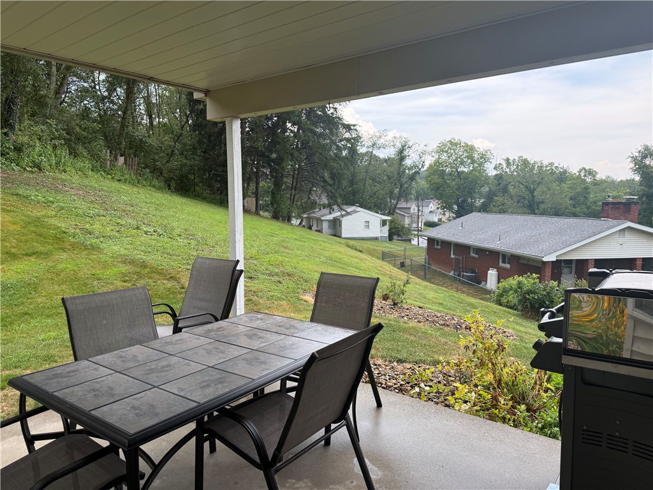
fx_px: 453
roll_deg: -0.8
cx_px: 326
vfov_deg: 56.8
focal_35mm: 24
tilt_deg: -6.0
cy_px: 245
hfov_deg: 71.6
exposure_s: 1/967
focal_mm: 6.76
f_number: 1.78
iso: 100
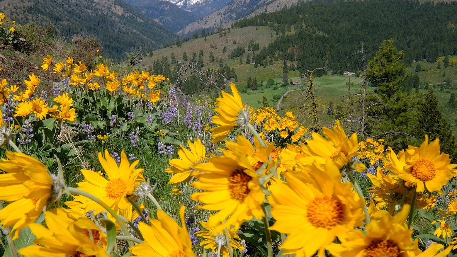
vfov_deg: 23.5
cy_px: 125
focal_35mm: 51
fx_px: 618
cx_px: 214
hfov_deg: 40.6
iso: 200
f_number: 22
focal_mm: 24
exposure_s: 1/75
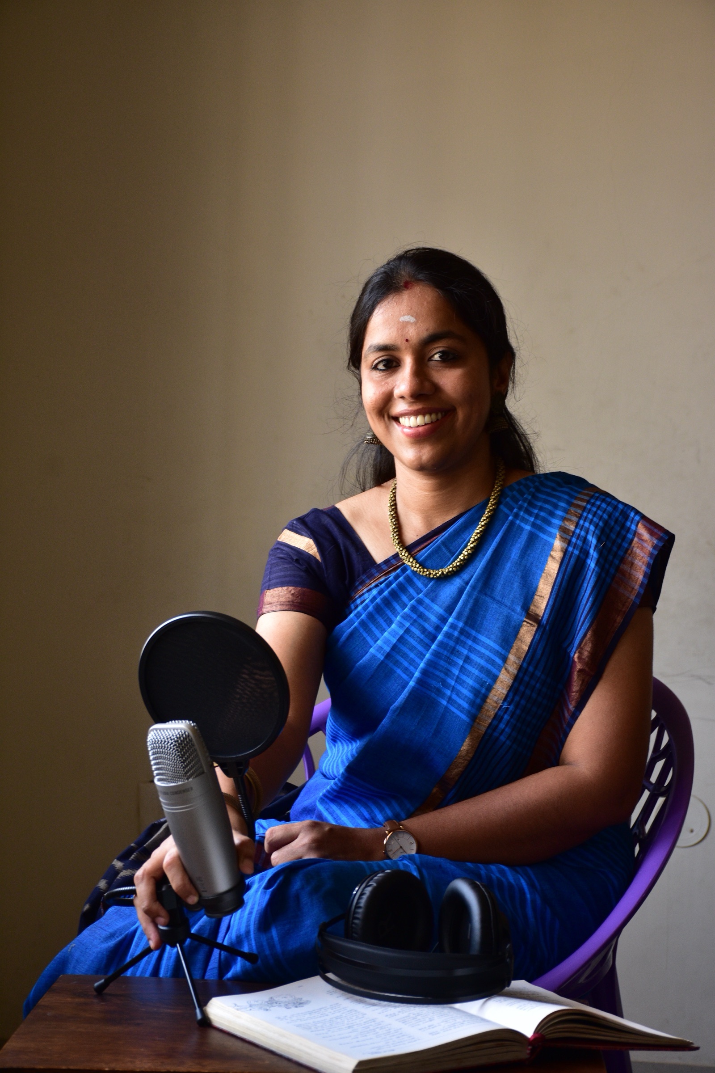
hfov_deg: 17.5
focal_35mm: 78
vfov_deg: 26.0
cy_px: 536
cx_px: 358
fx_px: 2324
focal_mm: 52
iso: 400
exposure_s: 1/100
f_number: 6.3
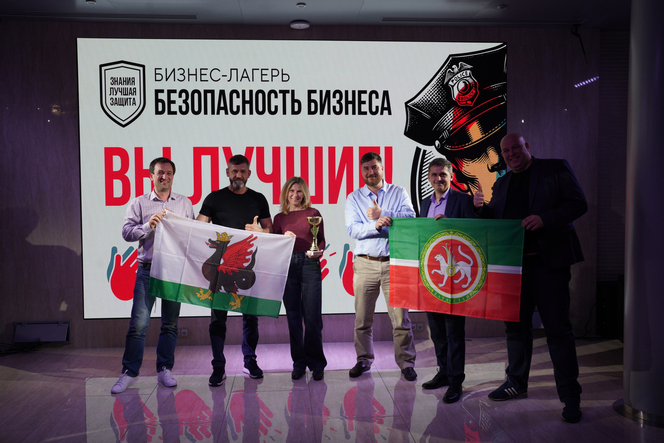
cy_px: 222
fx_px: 590
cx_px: 332
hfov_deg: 58.7
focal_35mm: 32
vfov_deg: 41.1
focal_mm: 32
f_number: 6.3
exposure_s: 1/125
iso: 250
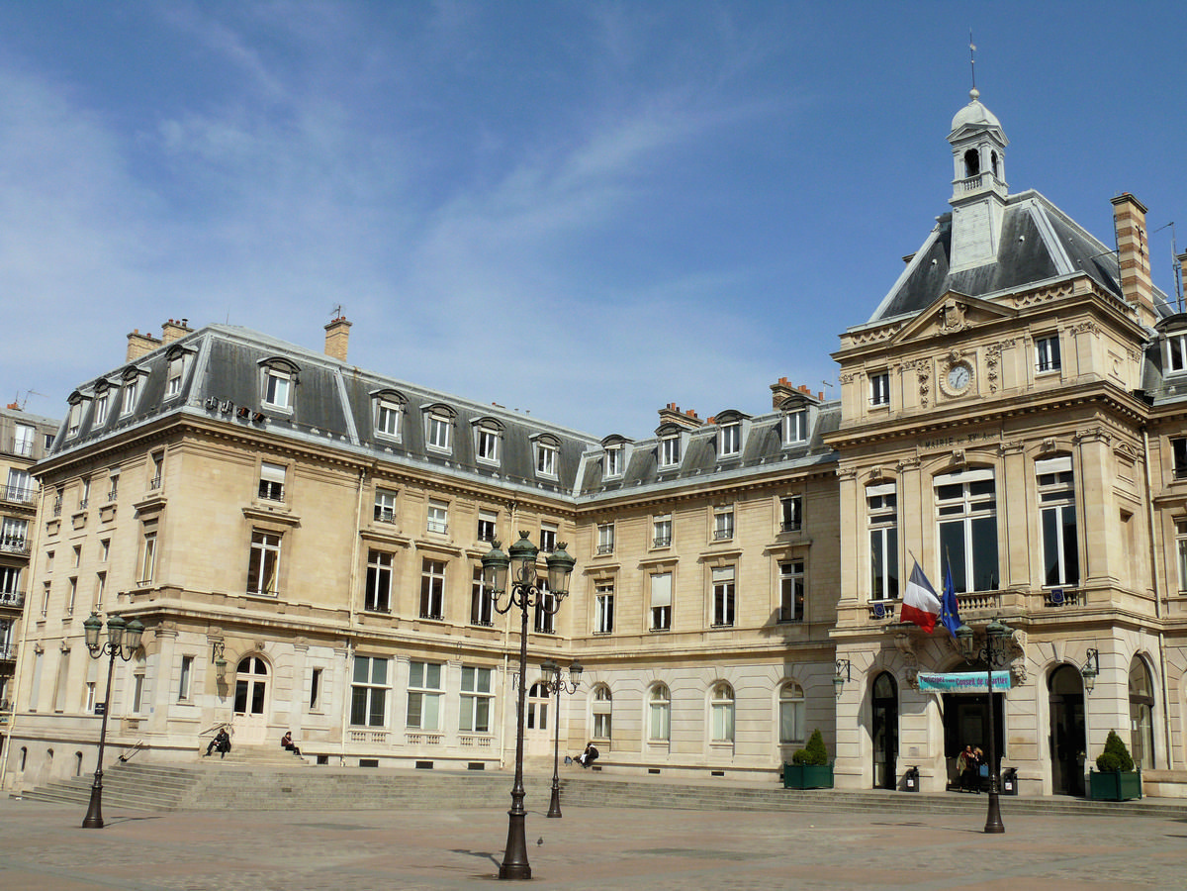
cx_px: 594
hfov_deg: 52.6
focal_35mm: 35
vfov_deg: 40.7
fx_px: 1200
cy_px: 446
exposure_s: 1/500
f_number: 7.1
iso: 100
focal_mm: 7.4
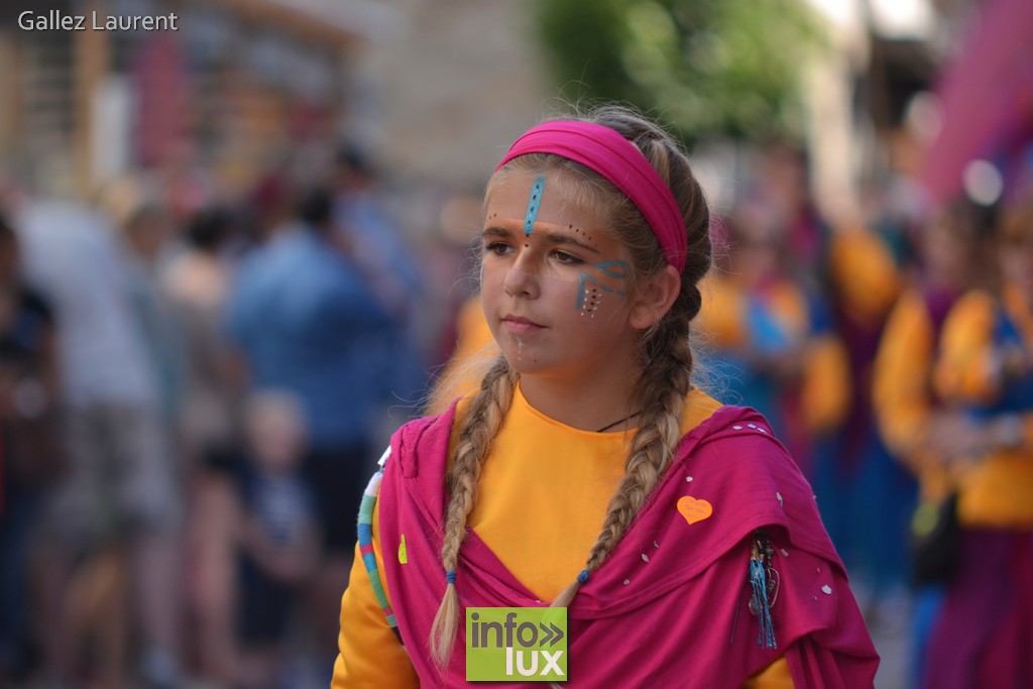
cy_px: 344
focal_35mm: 225
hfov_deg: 9.1
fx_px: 6457
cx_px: 516
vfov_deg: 6.1
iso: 100
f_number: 2.8
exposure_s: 1/500
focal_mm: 150
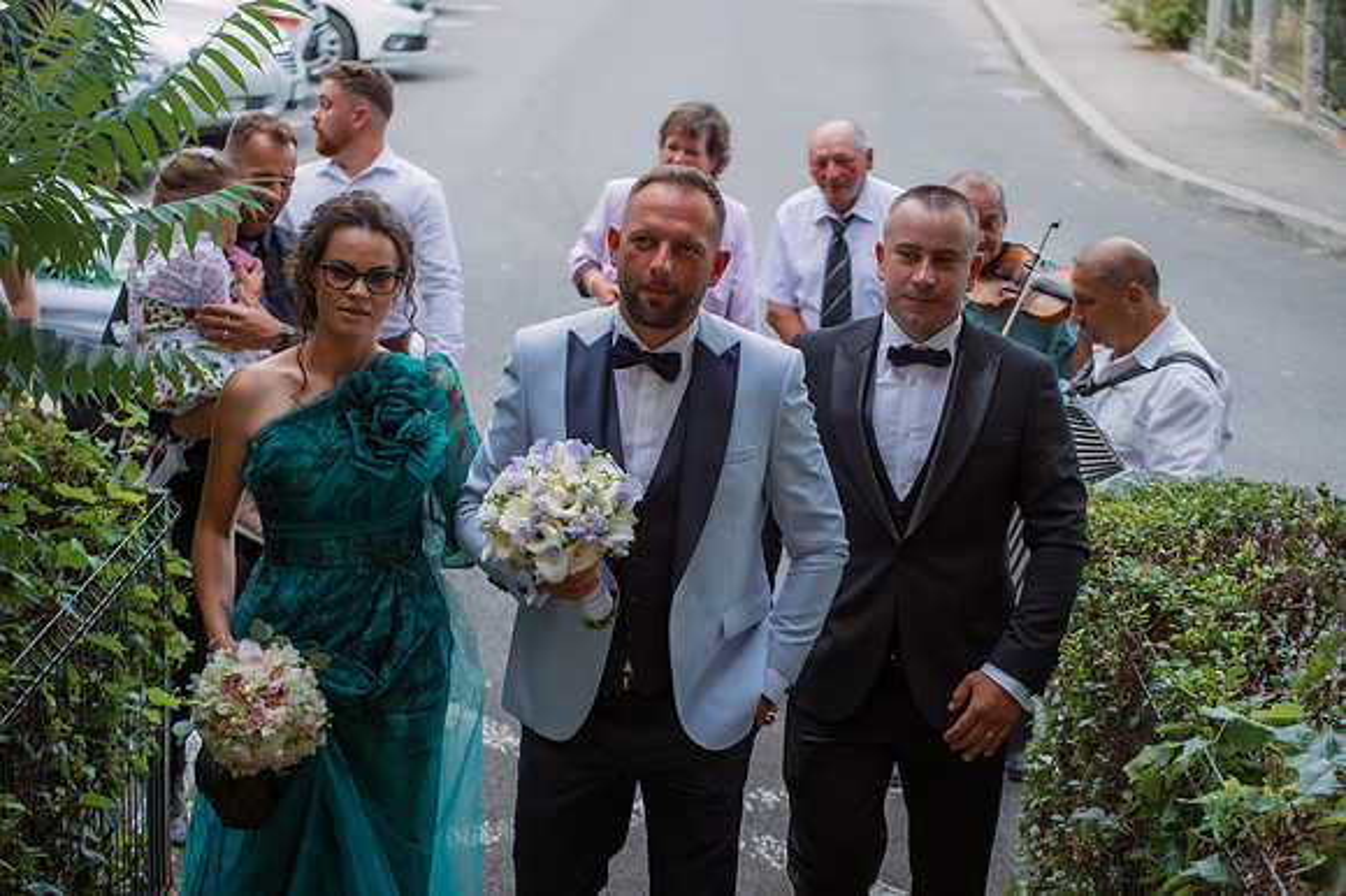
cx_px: 673
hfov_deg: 28.9
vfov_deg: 19.4
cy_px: 448
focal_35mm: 70
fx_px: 2616
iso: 200
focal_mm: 70
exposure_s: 1/250
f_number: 4
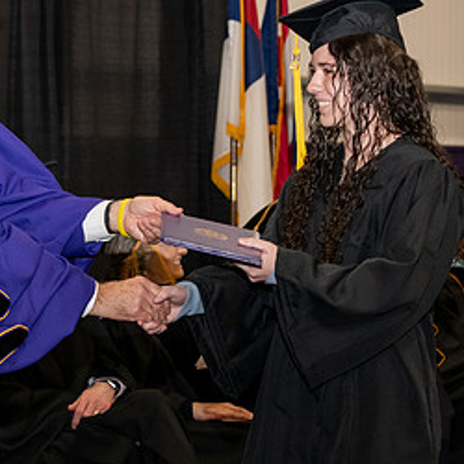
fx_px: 2093
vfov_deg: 12.7
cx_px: 154
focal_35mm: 138
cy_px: 209
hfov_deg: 12.6
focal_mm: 70
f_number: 5.6
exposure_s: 1/200
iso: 2000
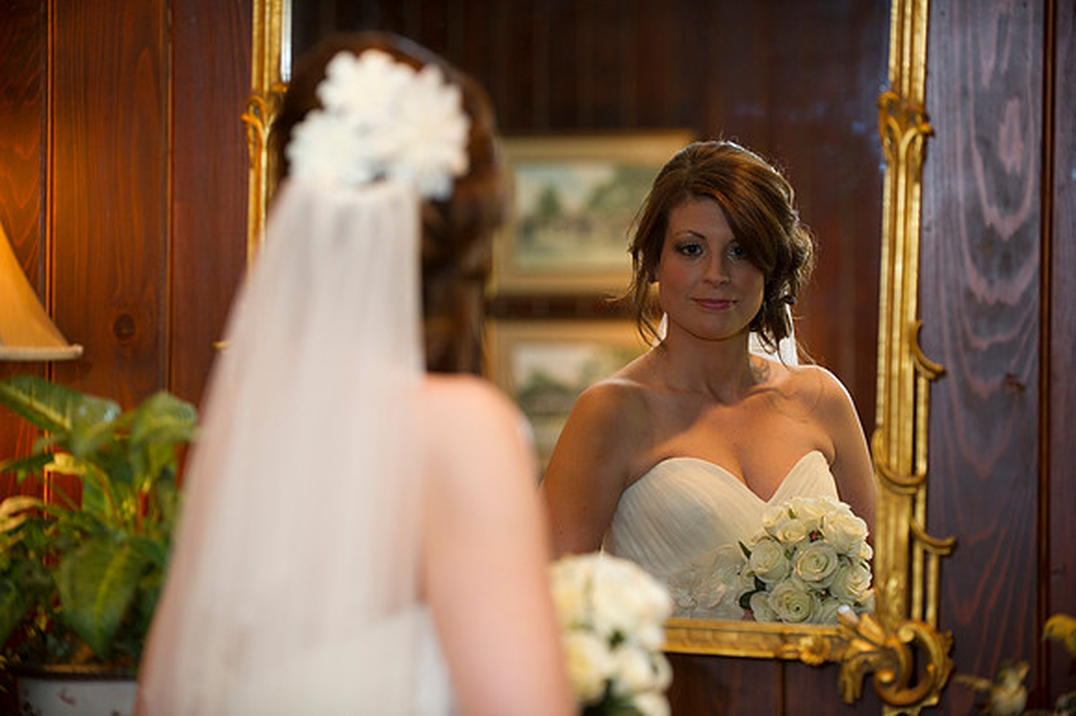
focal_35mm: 116
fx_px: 3465
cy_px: 358
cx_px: 538
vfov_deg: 11.8
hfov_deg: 17.7
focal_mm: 116
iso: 1250
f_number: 2.8
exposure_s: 1/100
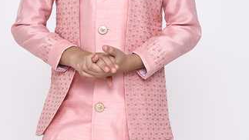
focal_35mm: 85
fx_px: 561
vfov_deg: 14.1
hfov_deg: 25.0
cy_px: 7
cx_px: 116
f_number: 10
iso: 250
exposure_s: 1/160
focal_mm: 50
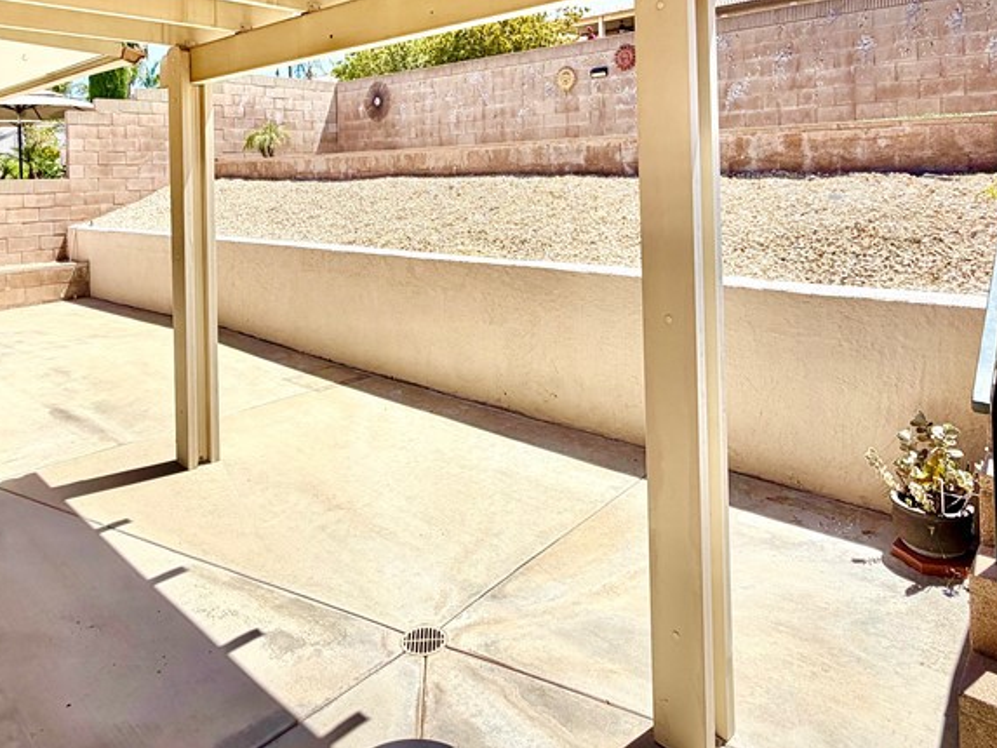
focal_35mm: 25
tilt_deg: +0.3
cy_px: 165
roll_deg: +1.4
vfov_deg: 51.9
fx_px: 720
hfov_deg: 69.4
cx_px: 489
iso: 20
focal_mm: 2.22
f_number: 2.2
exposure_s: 1/820
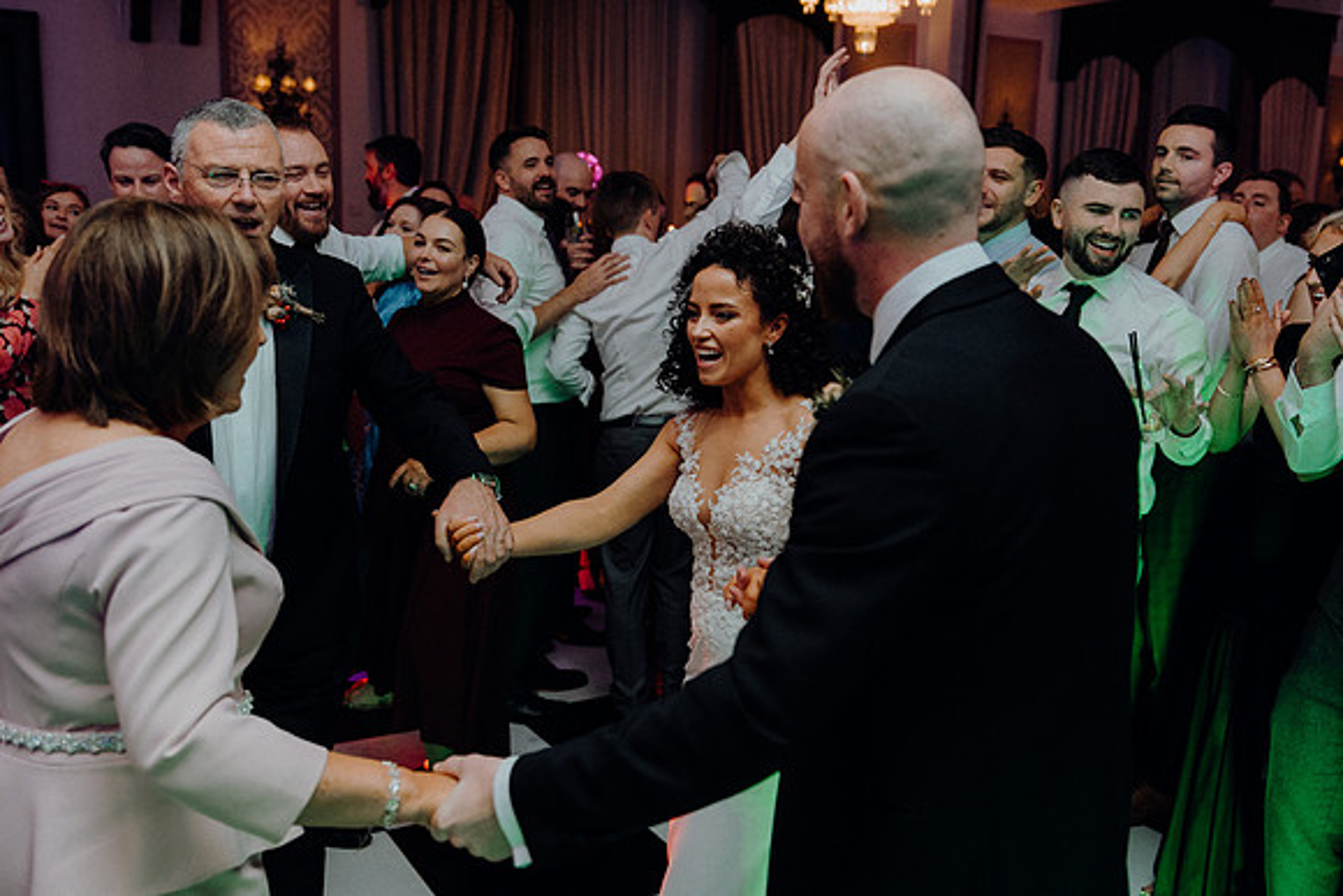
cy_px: 448
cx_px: 672
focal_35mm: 34
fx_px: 1269
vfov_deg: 38.9
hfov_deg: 55.8
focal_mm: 34
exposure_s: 1/160
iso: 2500
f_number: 3.5
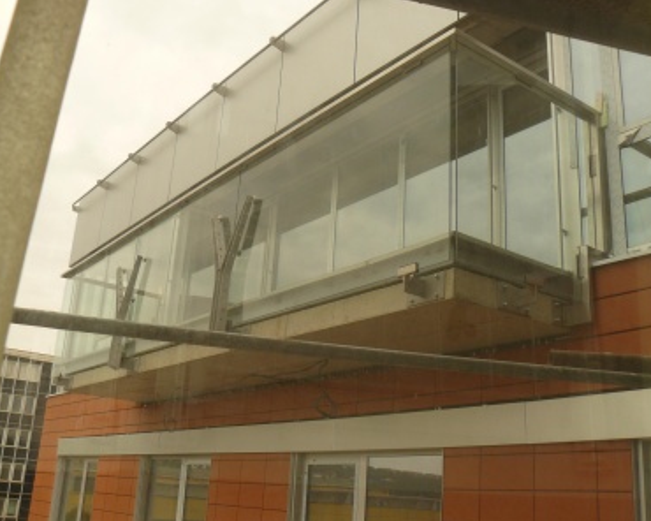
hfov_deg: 47.9
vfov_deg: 39.2
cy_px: 260
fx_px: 732
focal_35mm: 38
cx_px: 347
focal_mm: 6
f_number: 4
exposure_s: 1/160
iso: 100
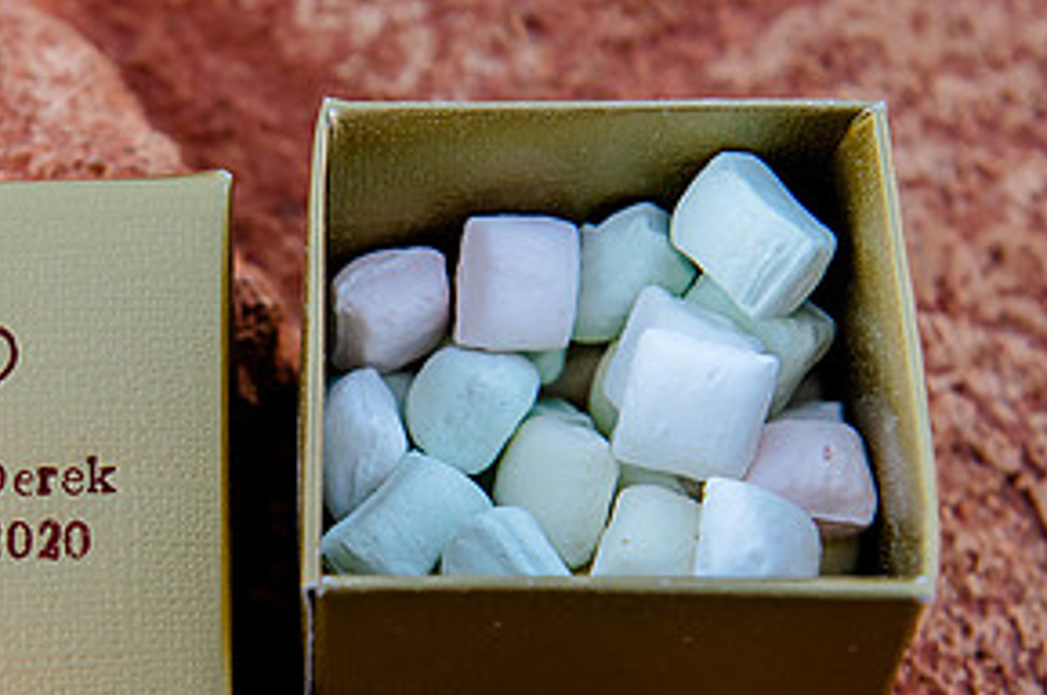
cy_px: 531
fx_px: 3660
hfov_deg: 16.2
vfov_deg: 10.8
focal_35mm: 126
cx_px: 228
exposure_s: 1/400
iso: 1000
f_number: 5
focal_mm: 55
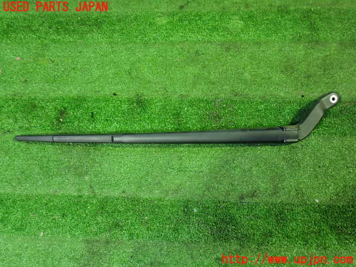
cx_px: 178
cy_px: 134
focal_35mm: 38
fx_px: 391
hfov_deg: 49.0
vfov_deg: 37.7
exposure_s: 1/30
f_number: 2.7
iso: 800
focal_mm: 6.83
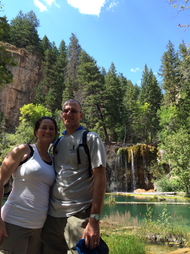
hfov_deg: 48.2
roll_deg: -0.2
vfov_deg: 61.6
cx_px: 95
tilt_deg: +14.9
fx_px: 212
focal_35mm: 29
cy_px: 127
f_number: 2.2
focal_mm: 4.15
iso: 32
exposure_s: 1/483
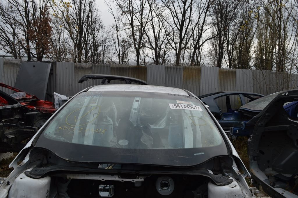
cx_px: 149
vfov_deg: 47.9
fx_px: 223
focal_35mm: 27
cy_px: 99
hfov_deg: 67.4
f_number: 7.1
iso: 100
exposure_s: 1/200
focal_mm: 18
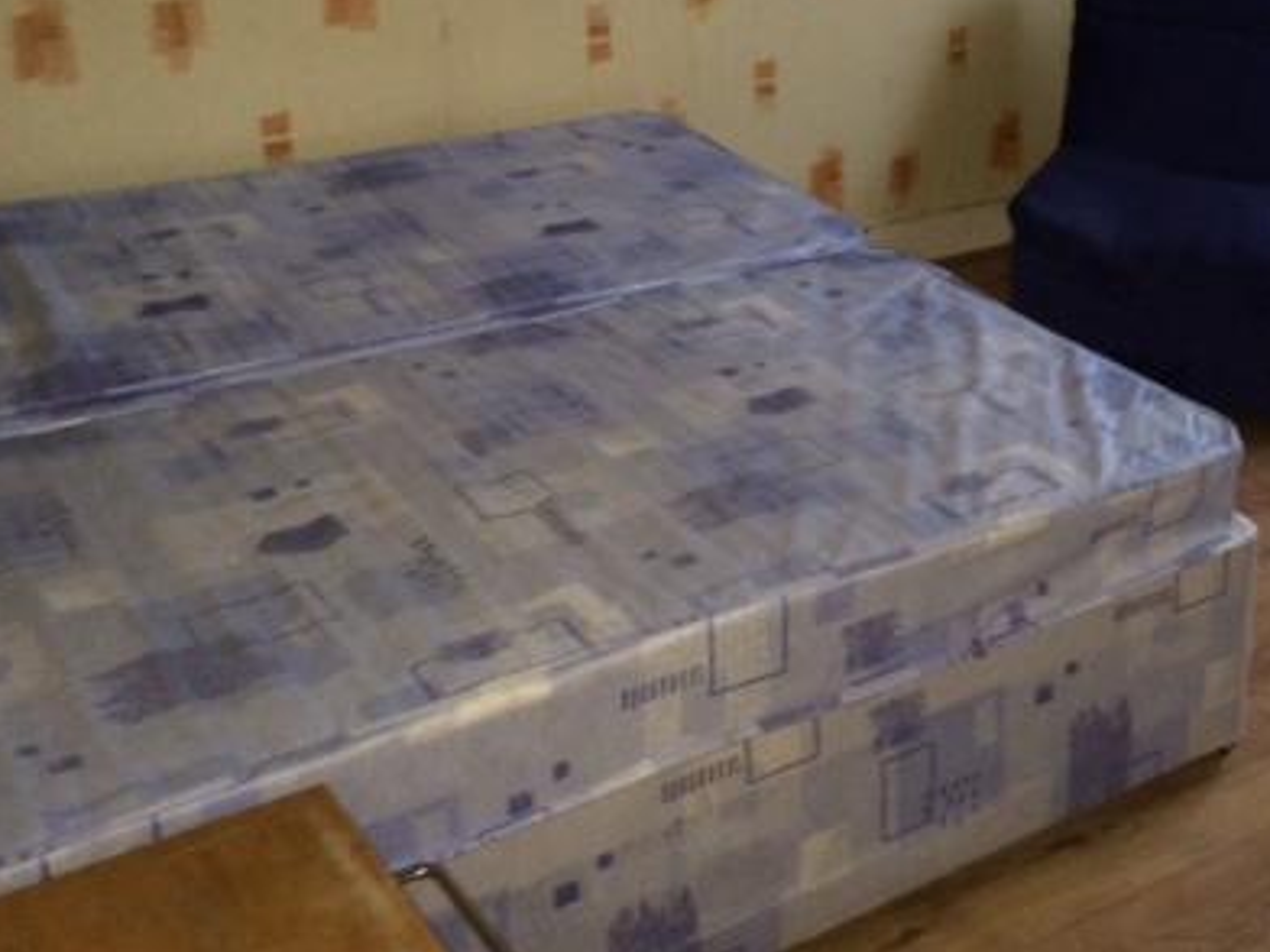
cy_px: 233
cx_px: 894
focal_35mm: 49
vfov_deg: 29.2
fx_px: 1798
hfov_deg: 38.3
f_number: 2.2
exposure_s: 1/17
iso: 200
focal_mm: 4.12
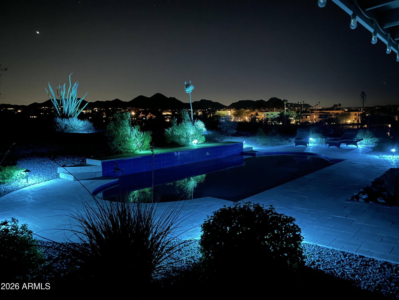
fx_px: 300
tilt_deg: -5.0
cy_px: 150
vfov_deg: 53.1
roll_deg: +0.8
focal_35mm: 26
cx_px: 200
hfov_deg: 67.3
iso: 1250
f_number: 1.6
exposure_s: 1/2
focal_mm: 4.2
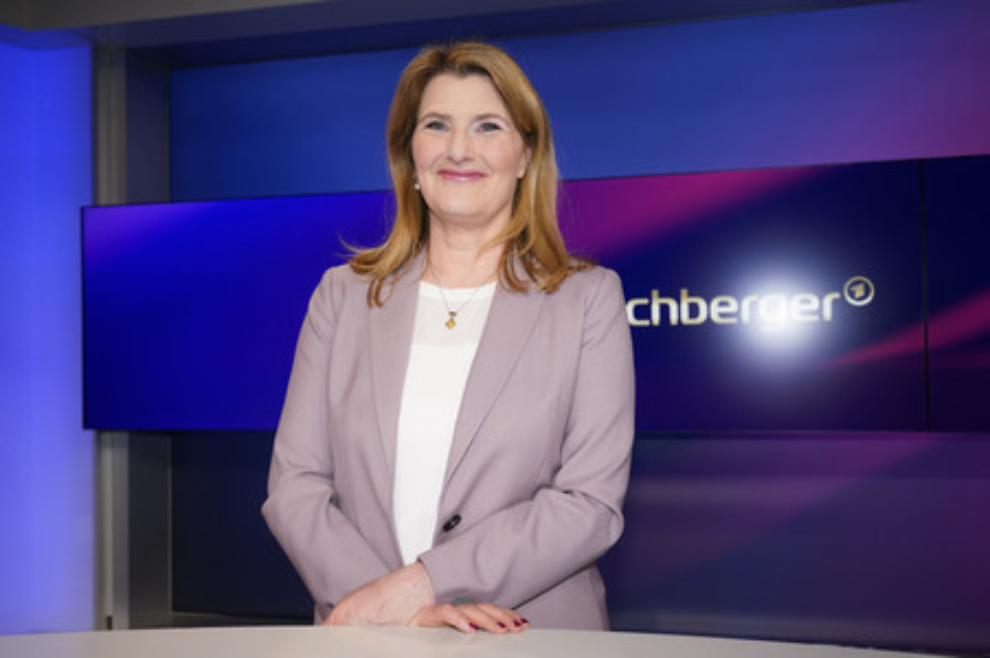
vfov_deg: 37.8
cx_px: 495
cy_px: 329
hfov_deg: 54.5
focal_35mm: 35
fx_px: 962
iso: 2000
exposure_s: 1/160
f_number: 5
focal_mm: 35
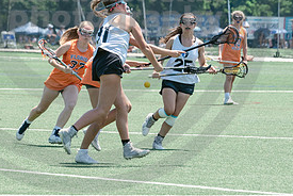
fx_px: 3780
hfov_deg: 4.4
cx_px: 64
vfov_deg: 3.0
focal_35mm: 464
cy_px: -54
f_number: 5.6
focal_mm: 165
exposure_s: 1/2000
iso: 400
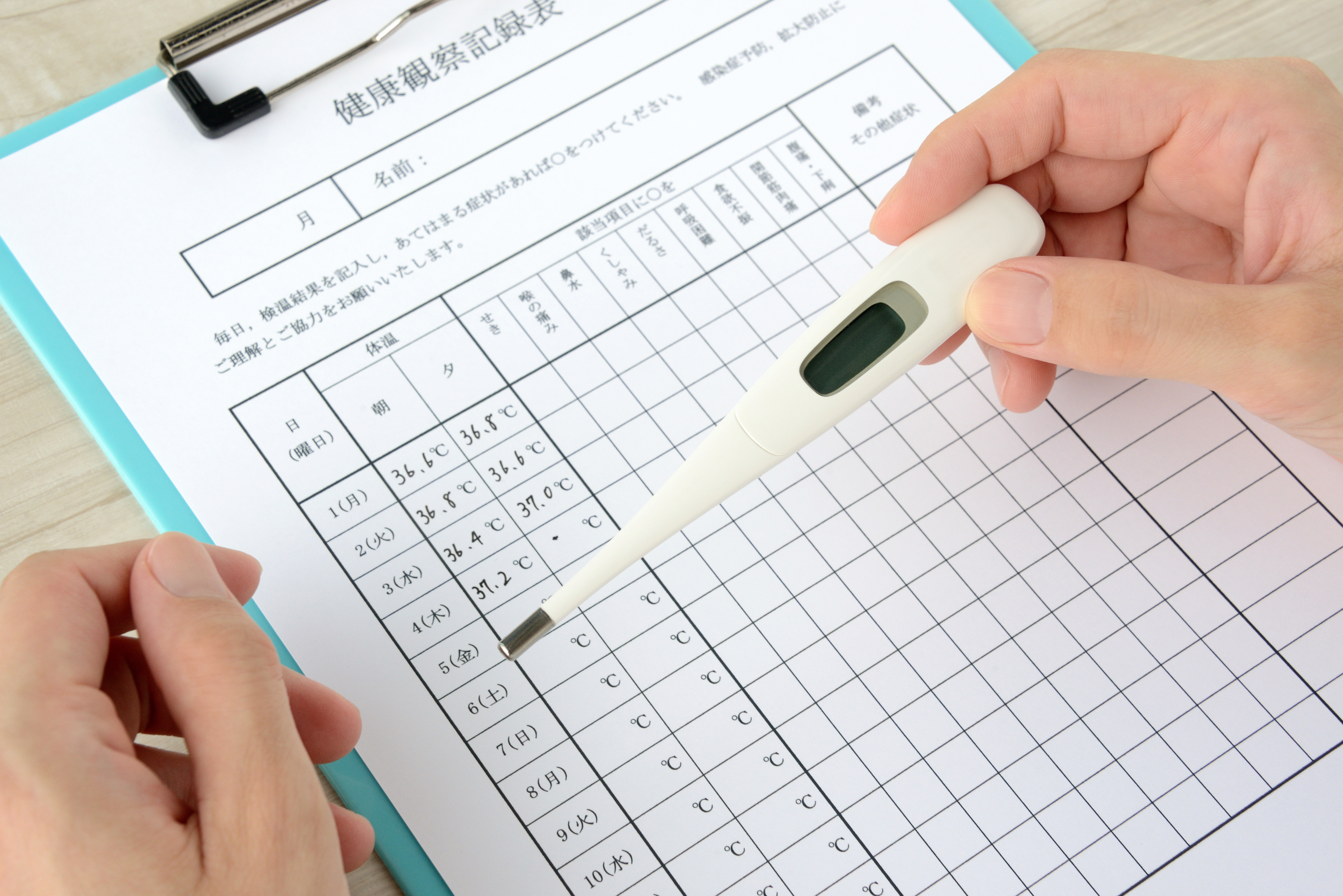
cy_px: 448
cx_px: 672
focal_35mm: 72
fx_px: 2687
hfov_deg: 28.1
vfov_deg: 18.9
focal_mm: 72
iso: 640
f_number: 13
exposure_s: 1/125
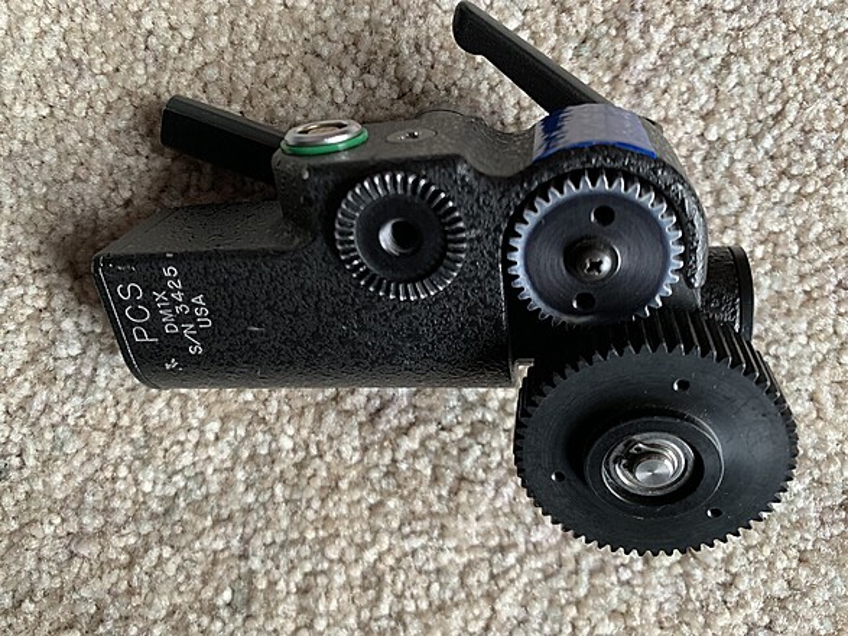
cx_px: 424
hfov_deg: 67.3
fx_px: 637
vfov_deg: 53.0
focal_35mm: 26
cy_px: 318
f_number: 1.8
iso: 250
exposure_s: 1/60
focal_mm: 4.25
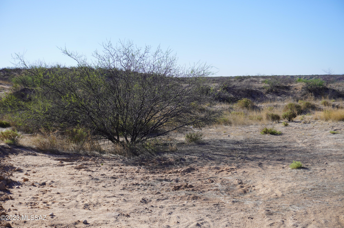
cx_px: 172
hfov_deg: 36.9
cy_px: 114
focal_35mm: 54
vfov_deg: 25.0
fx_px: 515
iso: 100
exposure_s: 1/500
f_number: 5.6
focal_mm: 36
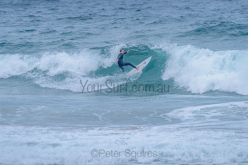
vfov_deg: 2.2
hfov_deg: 3.4
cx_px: 124
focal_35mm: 613
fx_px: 4222
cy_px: 64
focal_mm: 500
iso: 2800
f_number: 5.6
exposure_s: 1/2000
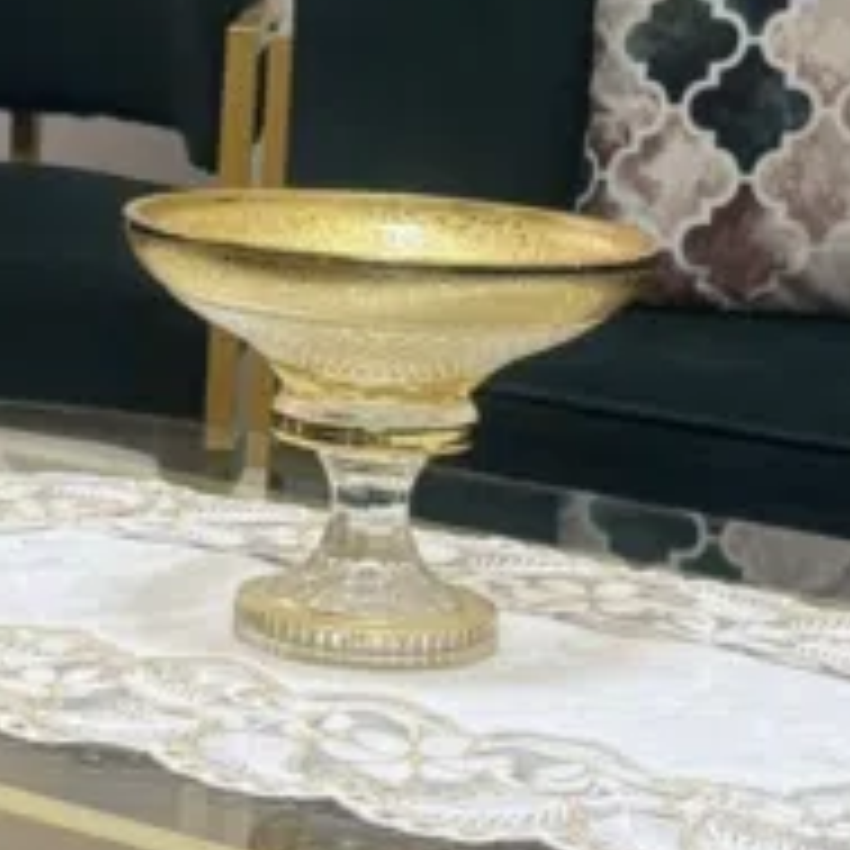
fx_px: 2000
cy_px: 360
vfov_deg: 24.0
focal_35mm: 72
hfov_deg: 22.5
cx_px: -117
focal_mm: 6.76
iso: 200
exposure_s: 1/104
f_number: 1.78
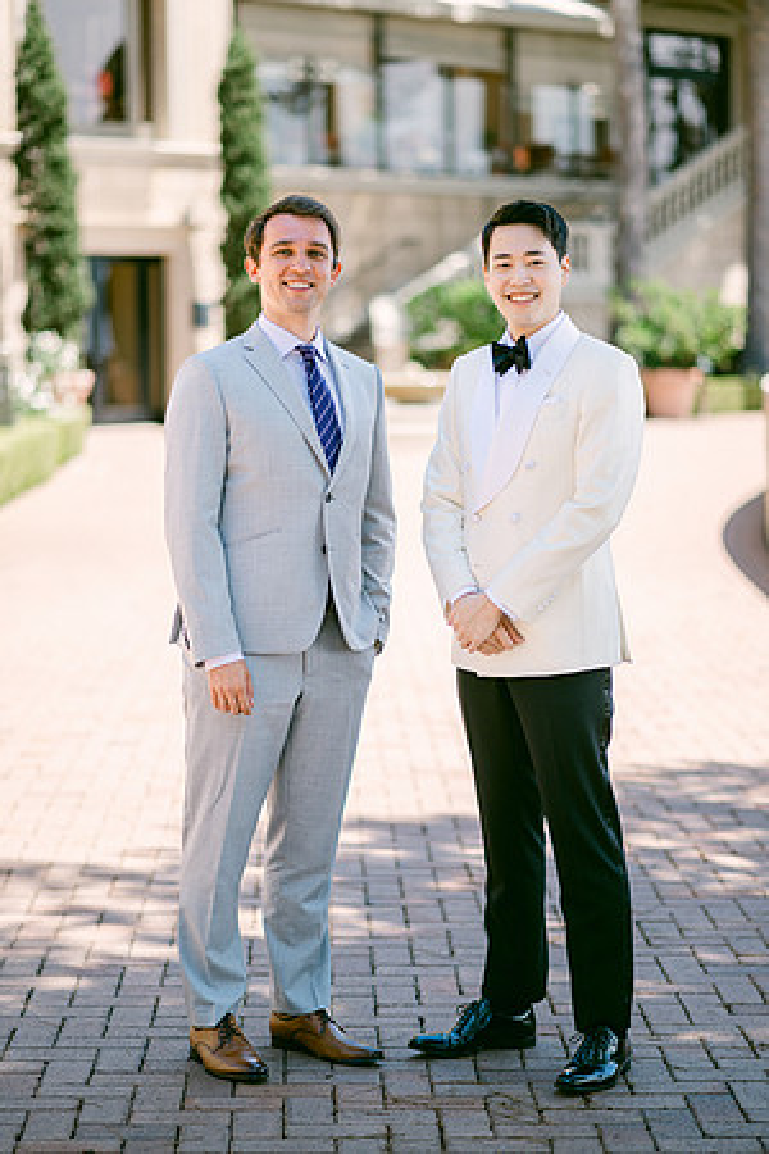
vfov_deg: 23.9
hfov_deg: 16.1
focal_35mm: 85
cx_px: 384
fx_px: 2723
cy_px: 577
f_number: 1.8
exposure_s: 1/1600
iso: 64
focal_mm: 85
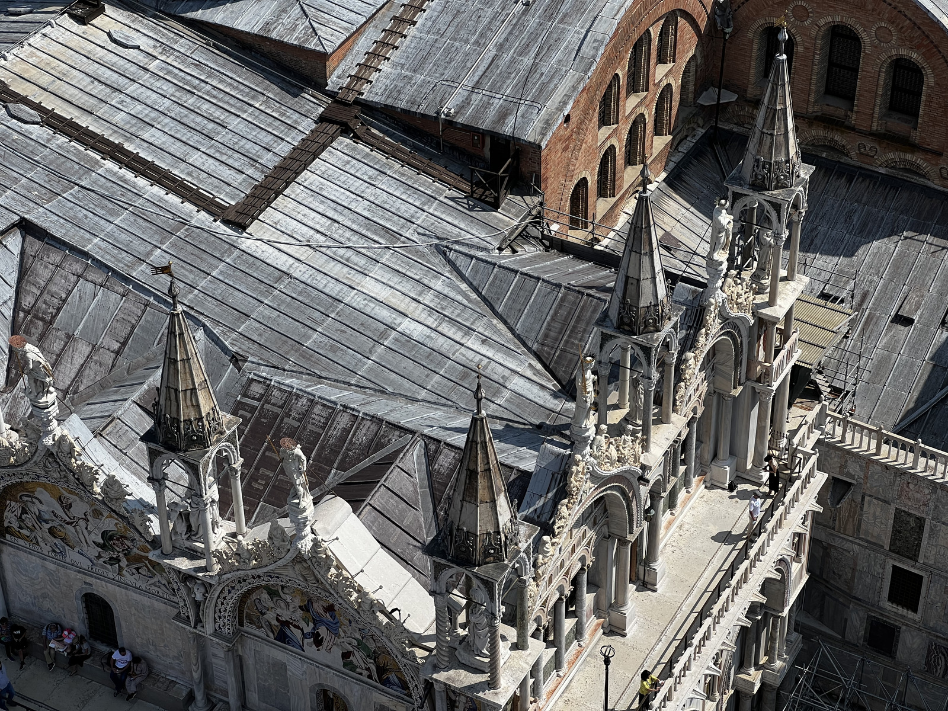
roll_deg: +1.1
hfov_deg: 25.3
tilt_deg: -38.2
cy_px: 356
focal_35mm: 77
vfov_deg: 19.1
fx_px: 2109
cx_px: 474
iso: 32
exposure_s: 1/995
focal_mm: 9
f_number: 2.8
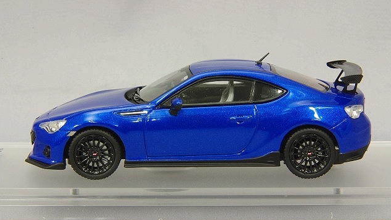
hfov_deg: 18.0
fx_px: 1234
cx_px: 197
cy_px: 111
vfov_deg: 10.2
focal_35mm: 119
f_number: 32
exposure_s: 1
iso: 400
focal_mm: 75
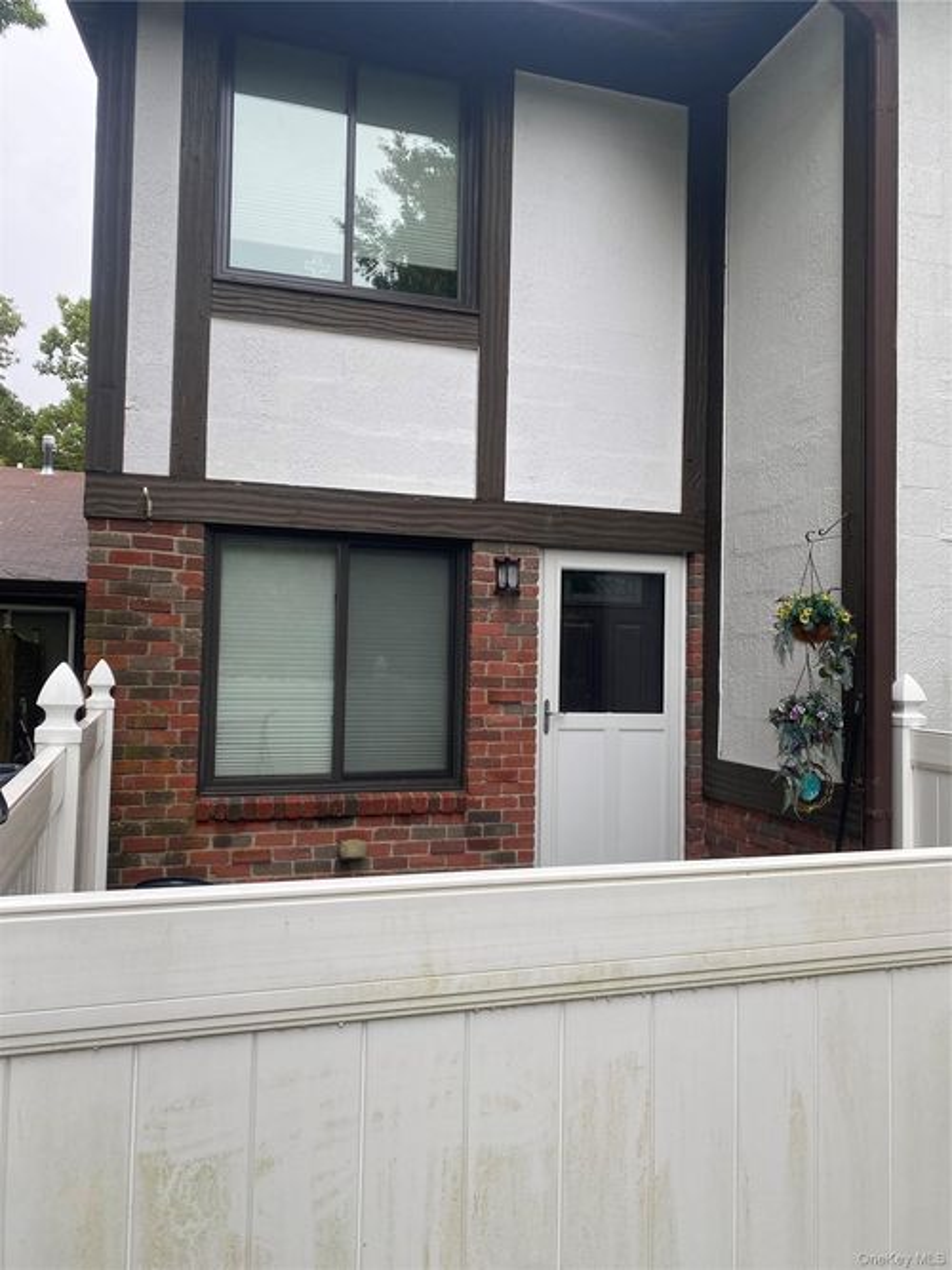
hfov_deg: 53.0
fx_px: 954
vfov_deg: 67.3
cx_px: 476
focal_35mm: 26
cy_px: 635
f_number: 1.8
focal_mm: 4.25
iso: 32
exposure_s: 1/257
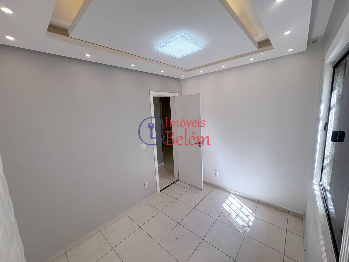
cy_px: 131
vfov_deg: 85.7
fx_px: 141
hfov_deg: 102.1
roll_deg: +3.5
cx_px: 174
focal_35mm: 14
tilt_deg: -8.8
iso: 40
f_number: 2.2
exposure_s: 1/131
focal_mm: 2.22
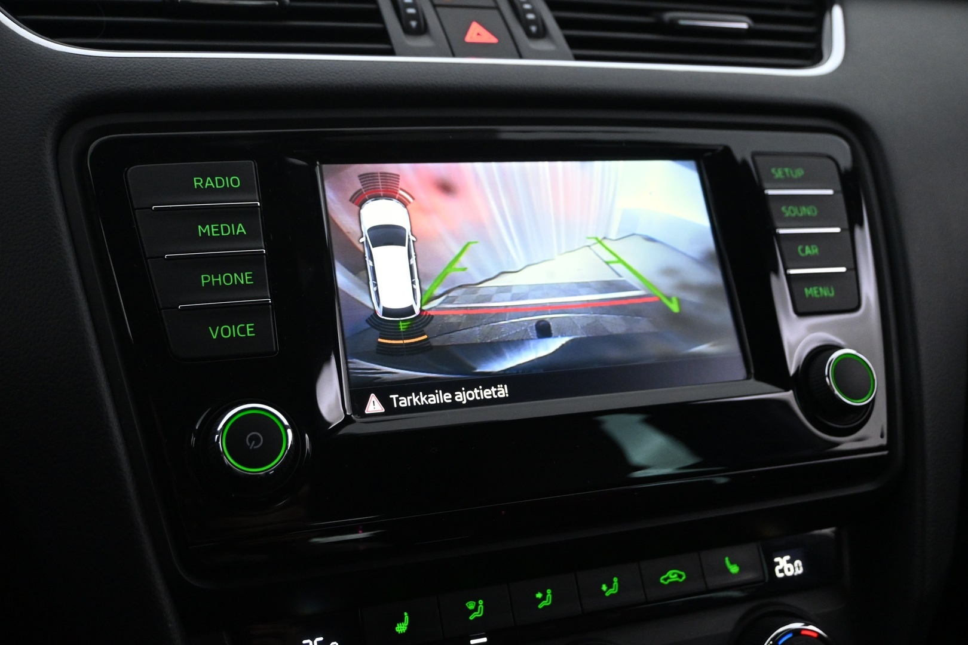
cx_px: 484
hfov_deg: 53.1
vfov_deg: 36.9
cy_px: 322
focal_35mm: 36
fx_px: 968
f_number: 4.2
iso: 3200
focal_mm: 24
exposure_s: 1/40
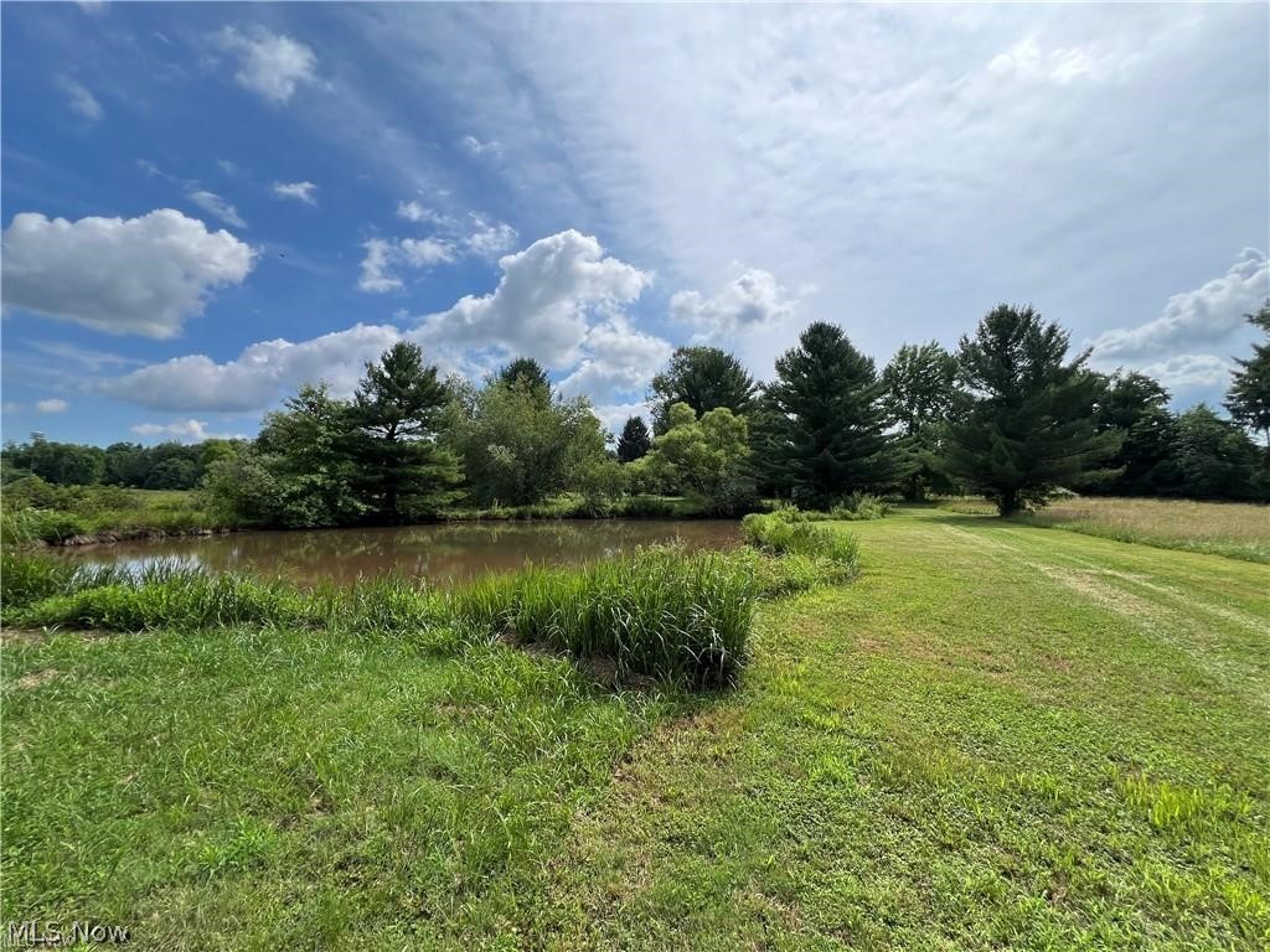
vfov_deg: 89.9
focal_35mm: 13
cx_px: 635
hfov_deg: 106.2
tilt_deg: +2.7
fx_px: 477
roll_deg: -0.3
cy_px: 476
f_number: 1.8
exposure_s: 1/1672
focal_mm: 1.57
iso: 32
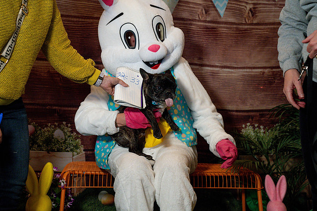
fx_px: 546
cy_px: 106
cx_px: 158
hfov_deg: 32.4
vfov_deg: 21.9
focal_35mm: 62
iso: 8000
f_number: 4.5
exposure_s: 1/500
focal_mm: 62
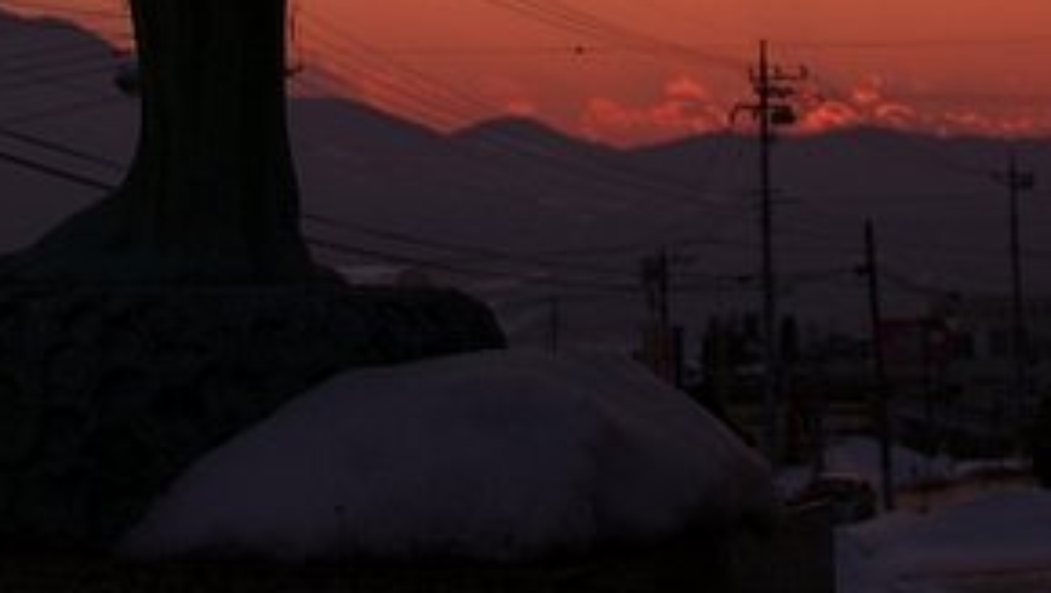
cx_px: 487
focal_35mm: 113
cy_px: -833
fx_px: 3151
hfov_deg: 18.9
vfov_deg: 9.5
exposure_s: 1/125
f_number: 8
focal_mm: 26
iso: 200
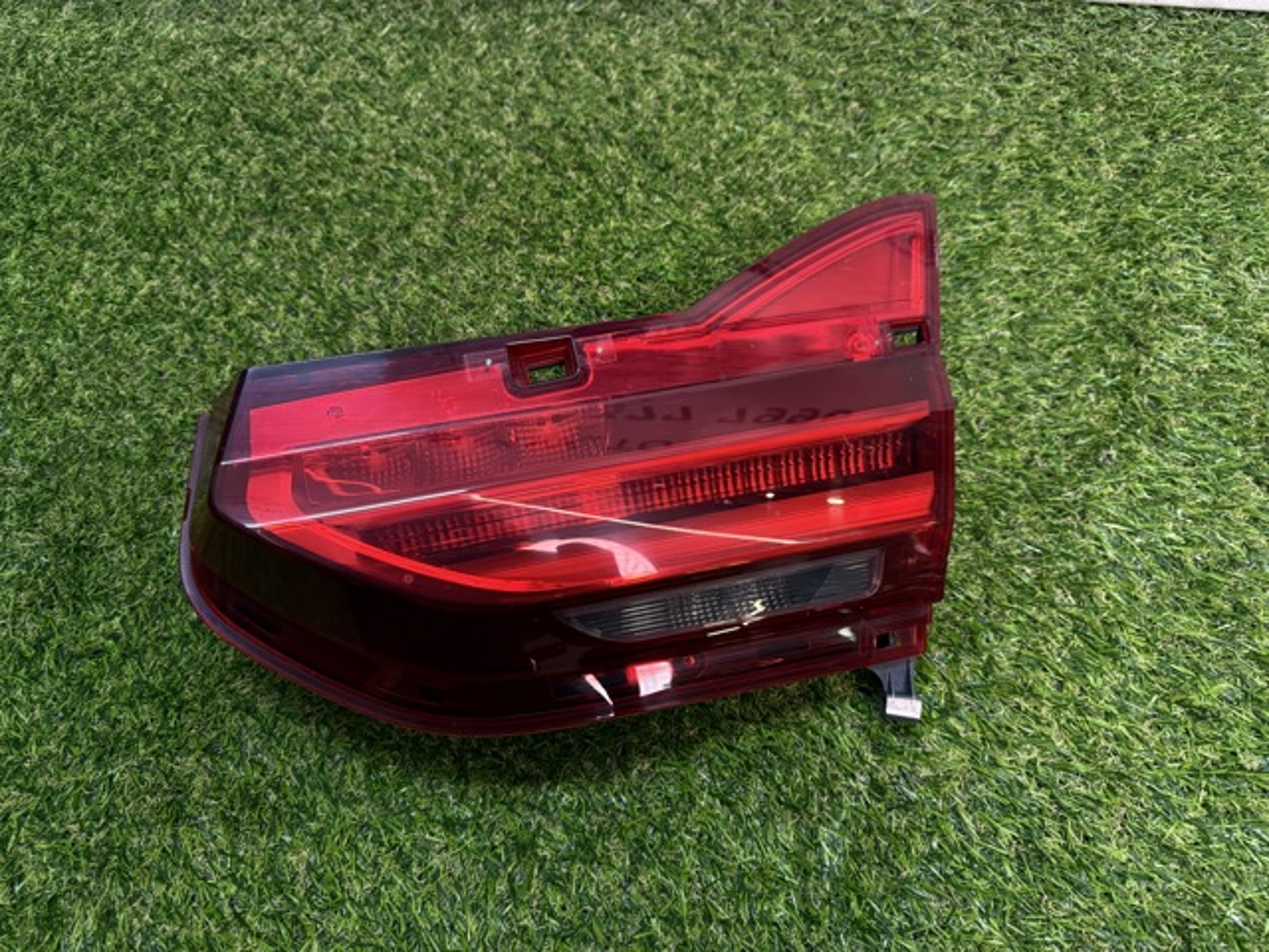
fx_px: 880
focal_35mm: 24
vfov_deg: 56.8
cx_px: 634
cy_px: 476
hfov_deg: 71.6
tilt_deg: -61.3
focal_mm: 6.76
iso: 640
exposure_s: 1/50
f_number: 1.78
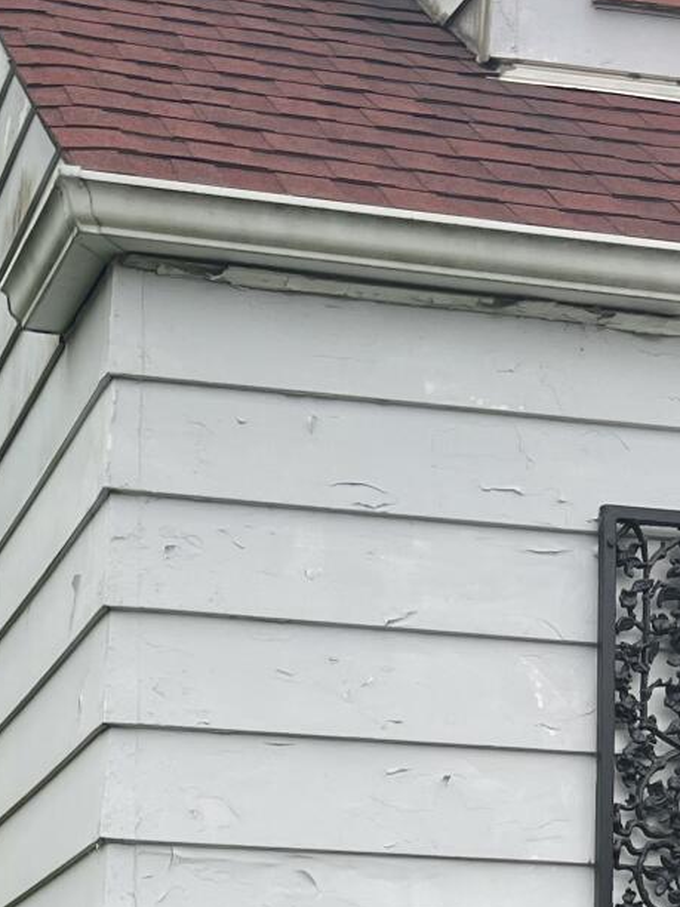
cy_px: 1116
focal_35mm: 85
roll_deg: -0.8
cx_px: 73
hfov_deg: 17.1
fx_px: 2226
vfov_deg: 21.3
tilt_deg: +2.8
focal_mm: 5.1
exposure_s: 1/1028
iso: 50
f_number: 1.6
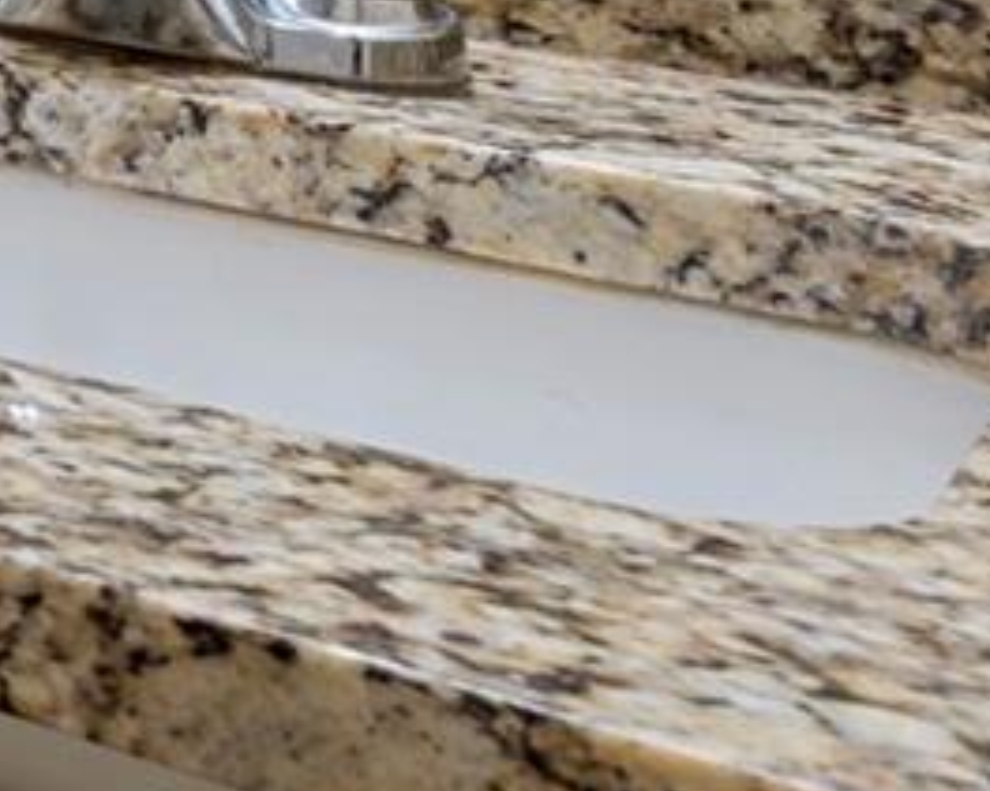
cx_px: -1984
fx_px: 2988
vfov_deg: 13.3
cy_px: -699
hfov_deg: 11.3
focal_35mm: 102
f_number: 9
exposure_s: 1.3
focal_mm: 14
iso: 200
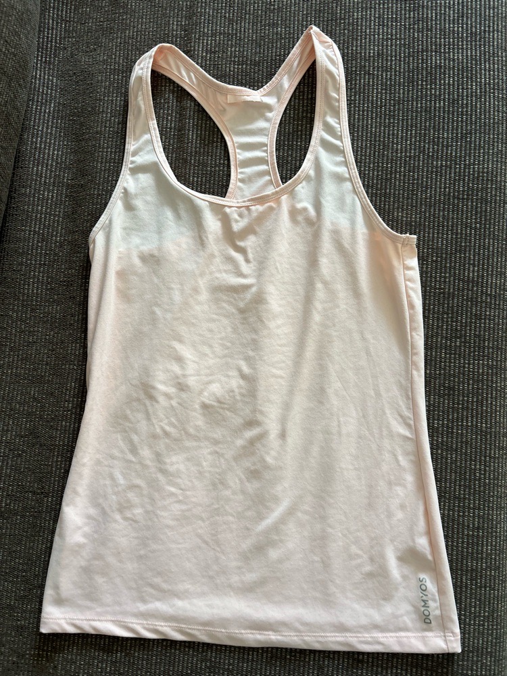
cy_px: 338
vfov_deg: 67.3
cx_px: 254
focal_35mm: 26
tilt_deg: -83.6
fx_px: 508
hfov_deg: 53.1
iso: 160
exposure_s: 1/60
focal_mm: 5.96
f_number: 1.6
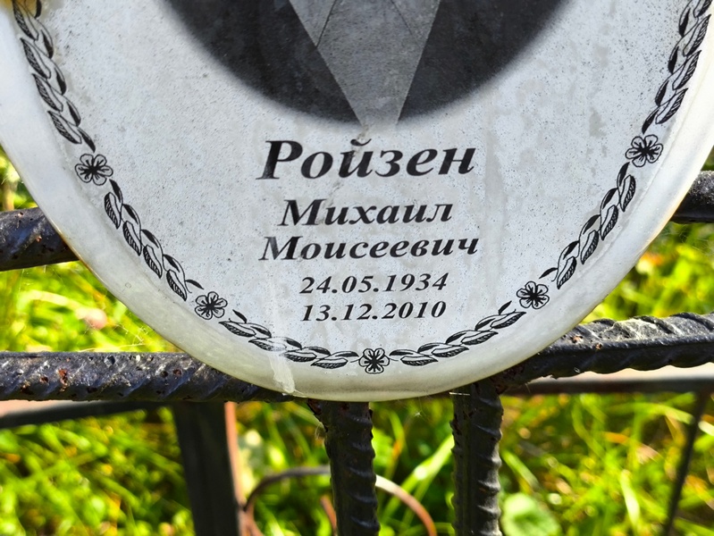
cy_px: 268
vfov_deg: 29.1
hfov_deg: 38.2
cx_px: 357
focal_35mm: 50
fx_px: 1032
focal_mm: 4.71
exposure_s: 1/201
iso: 50
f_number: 1.7
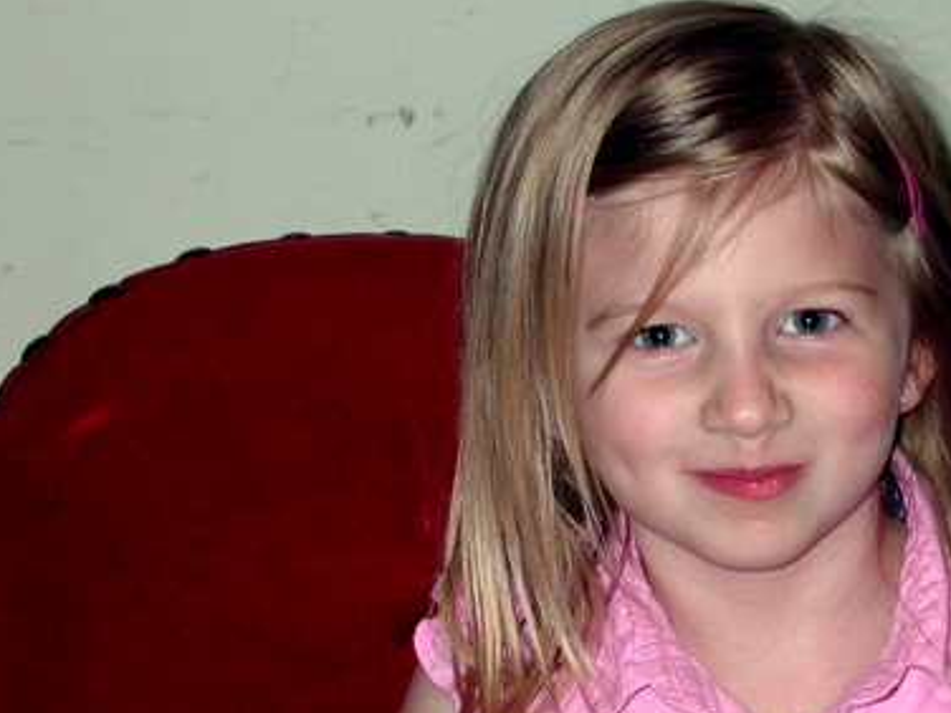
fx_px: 4863
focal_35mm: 177
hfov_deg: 11.1
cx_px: 756
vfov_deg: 8.4
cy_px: 460
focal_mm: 21.5
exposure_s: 1/60.3
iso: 100
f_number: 4
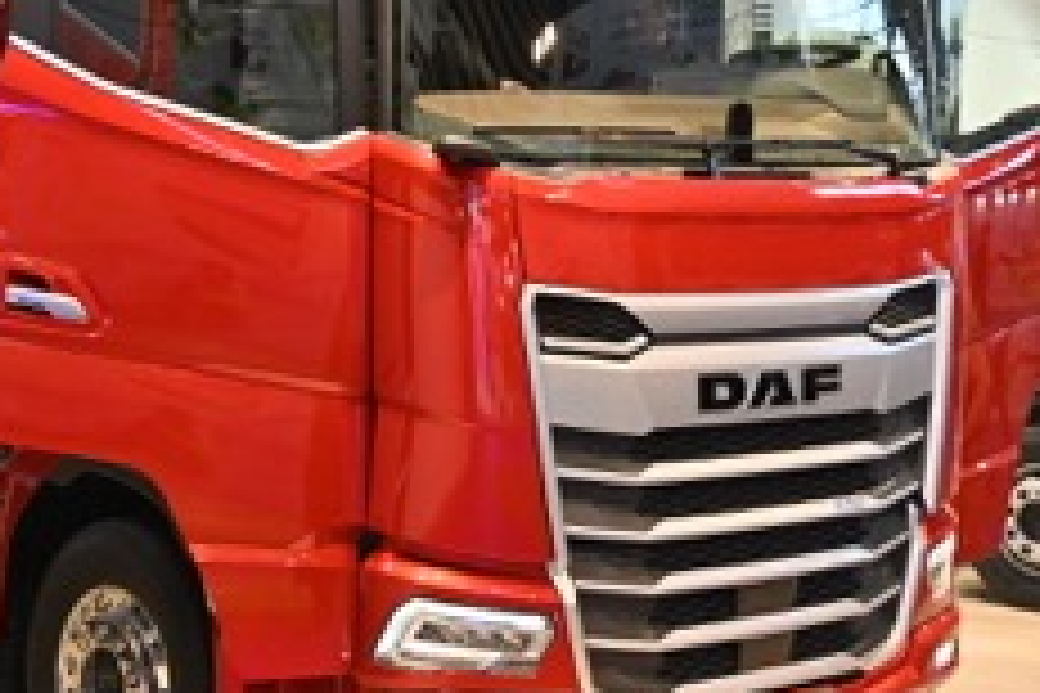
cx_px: 923
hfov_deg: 22.7
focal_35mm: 87
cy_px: 92
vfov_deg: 15.5
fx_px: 2524
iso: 640
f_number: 5
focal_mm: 31.5
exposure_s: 1/100
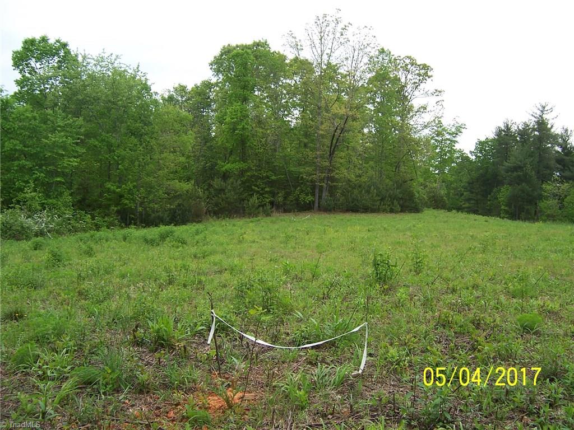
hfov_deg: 55.4
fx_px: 547
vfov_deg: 42.9
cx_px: 287
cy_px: 215
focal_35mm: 33
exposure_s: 1/250
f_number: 3.4
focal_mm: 5.5
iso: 80
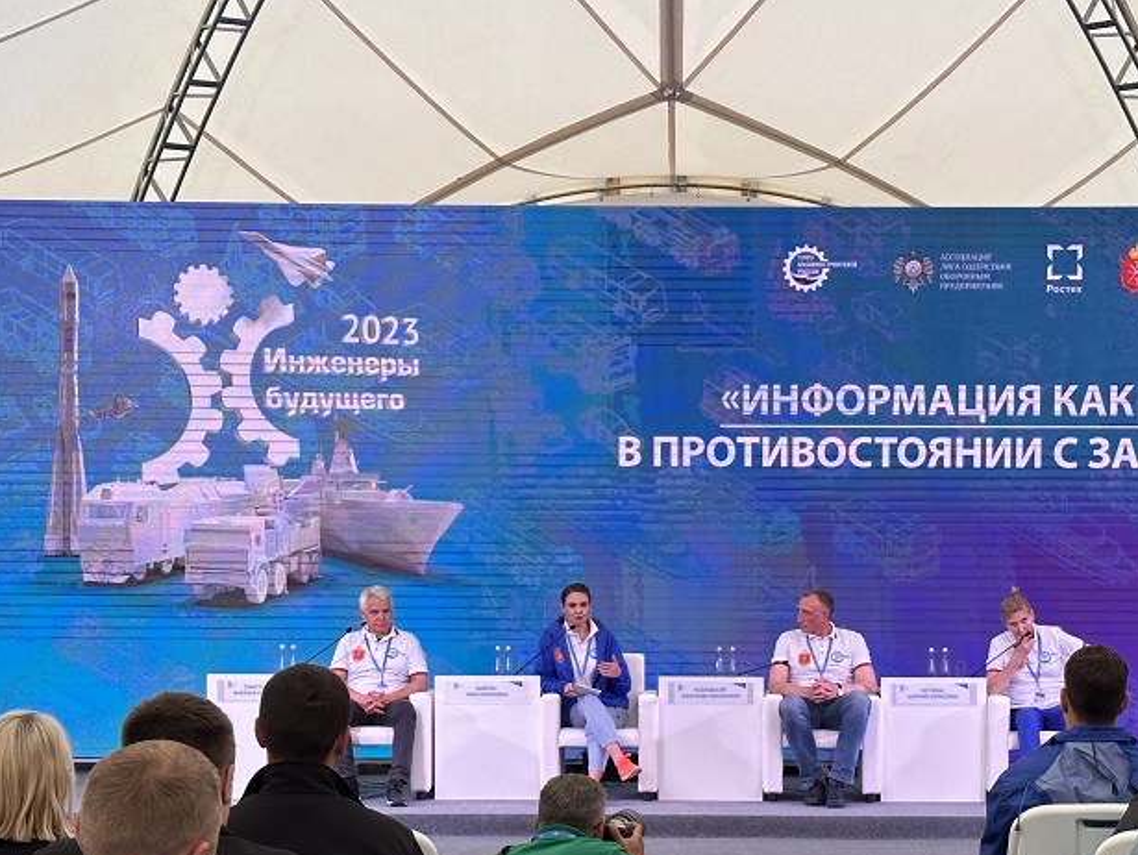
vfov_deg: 18.8
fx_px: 2566
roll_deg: -0.6
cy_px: 659
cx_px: 711
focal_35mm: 78
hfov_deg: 24.9
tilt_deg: -2.4
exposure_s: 1/125
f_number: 1.78
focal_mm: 6.86
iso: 40
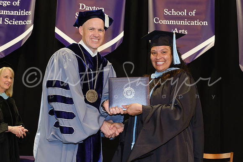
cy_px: 95
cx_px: 133
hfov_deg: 35.8
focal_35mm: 56
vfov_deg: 24.3
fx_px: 376
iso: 1250
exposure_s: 1/125
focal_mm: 24.9
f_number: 4
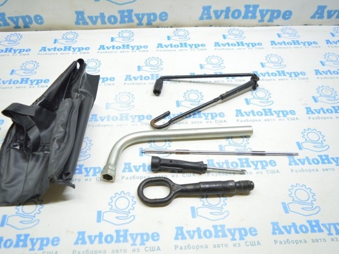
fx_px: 294
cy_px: 127
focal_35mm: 30
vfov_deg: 46.8
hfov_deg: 59.8
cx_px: 149
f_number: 3.5
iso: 400
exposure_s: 1/40
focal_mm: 18
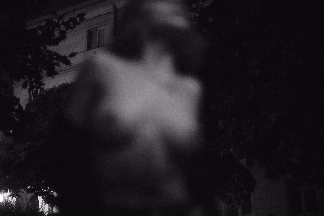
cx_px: 162
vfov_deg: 27.0
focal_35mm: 50
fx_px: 450
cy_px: 108
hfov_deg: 39.6
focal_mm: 50
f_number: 1.4
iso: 1600
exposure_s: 1/60
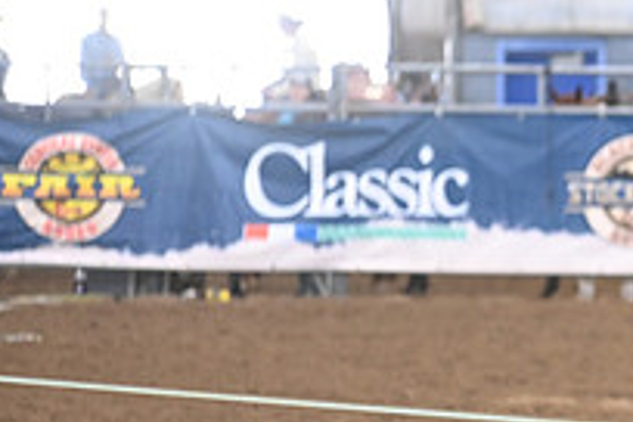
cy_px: 278
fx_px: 10022
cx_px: 887
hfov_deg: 3.6
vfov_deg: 2.4
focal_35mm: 570
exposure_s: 1/250
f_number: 3.2
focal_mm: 200
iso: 2500
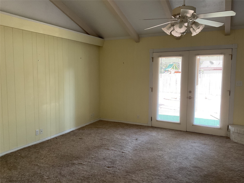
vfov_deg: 48.2
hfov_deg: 61.7
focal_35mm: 29
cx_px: 122
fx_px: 204
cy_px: 92
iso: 200
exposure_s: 1/50
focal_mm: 3
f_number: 1.8
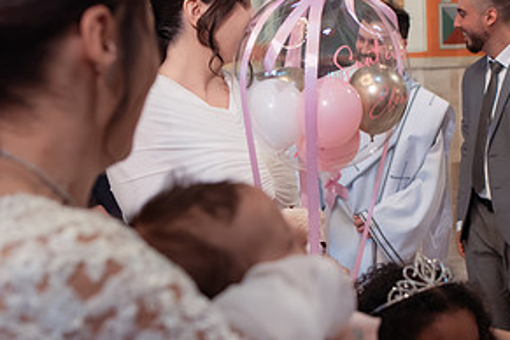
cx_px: 375
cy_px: 179
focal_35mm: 74
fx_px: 1048
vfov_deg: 18.4
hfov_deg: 27.0
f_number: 3.5
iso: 1600
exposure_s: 1/200
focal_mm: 35
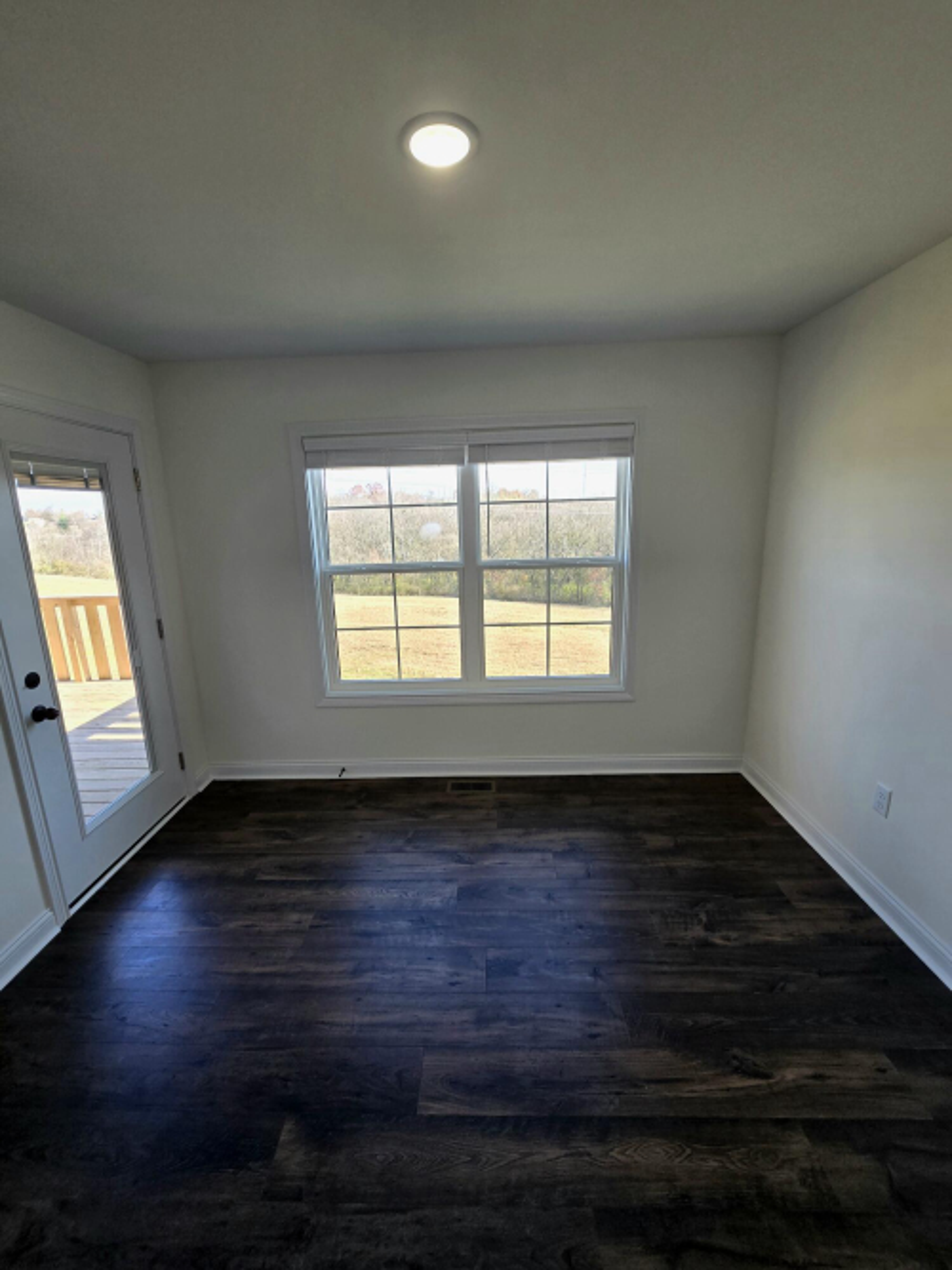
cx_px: 476
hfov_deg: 89.9
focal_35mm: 13
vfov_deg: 106.2
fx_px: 477
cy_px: 635
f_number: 2.2
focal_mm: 2.2
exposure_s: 1/120
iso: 50
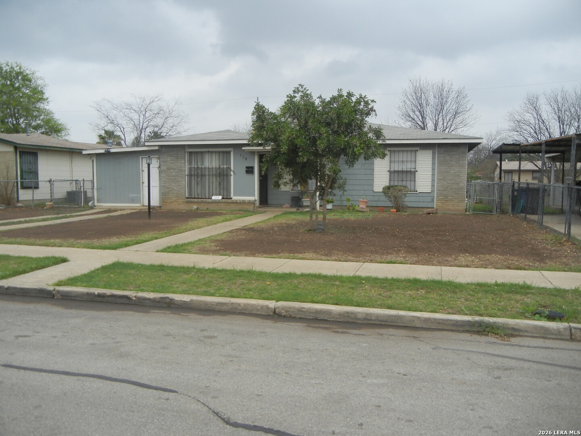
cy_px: 218
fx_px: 504
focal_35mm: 30
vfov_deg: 46.8
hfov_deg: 60.0
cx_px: 290
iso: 160
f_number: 3.5
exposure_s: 1/916
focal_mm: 5.4
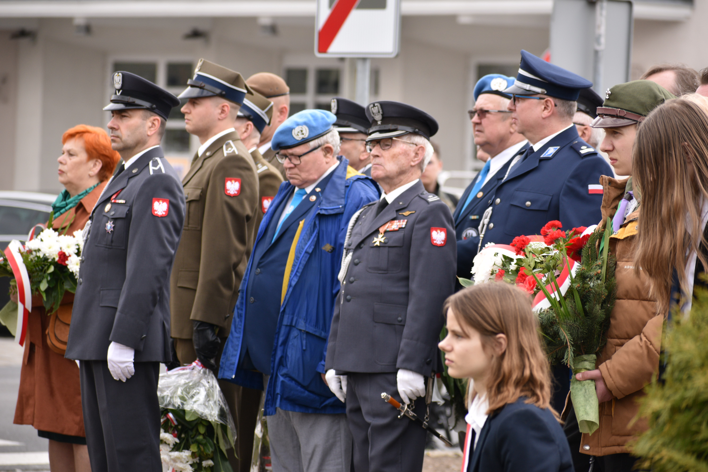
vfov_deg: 5.6
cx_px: 354
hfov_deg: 8.3
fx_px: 4867
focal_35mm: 248
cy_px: 236
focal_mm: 165
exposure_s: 1/500
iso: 250
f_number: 5.6
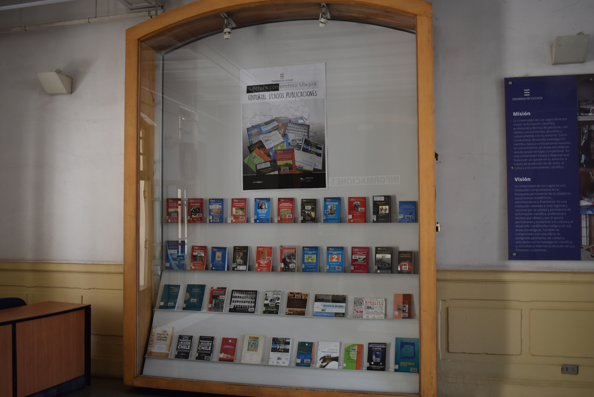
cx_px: 297
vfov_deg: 38.4
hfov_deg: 55.1
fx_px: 570
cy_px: 198
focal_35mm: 34
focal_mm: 23
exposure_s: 1/60
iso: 400
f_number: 4
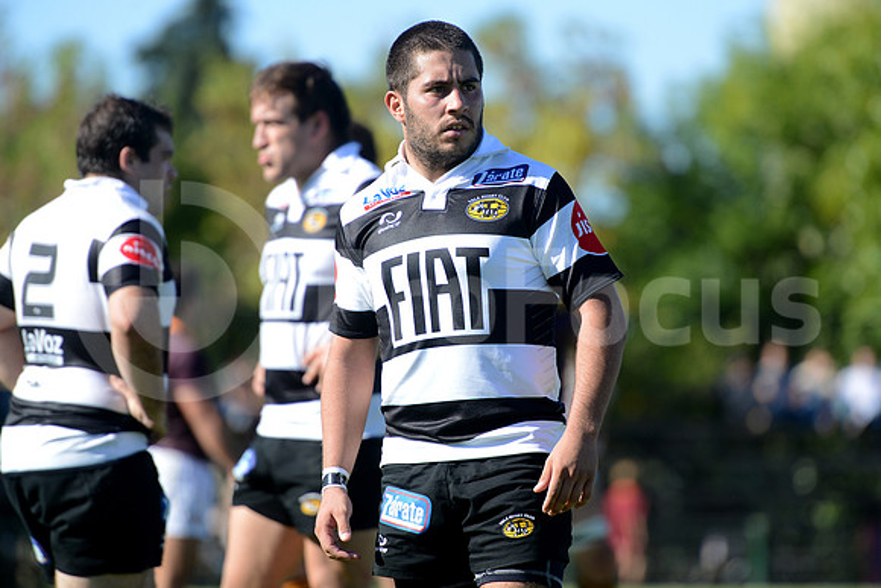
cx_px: 440
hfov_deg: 7.4
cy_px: 294
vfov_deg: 4.9
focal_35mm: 280
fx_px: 6854
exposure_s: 1/800
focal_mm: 280
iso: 320
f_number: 4
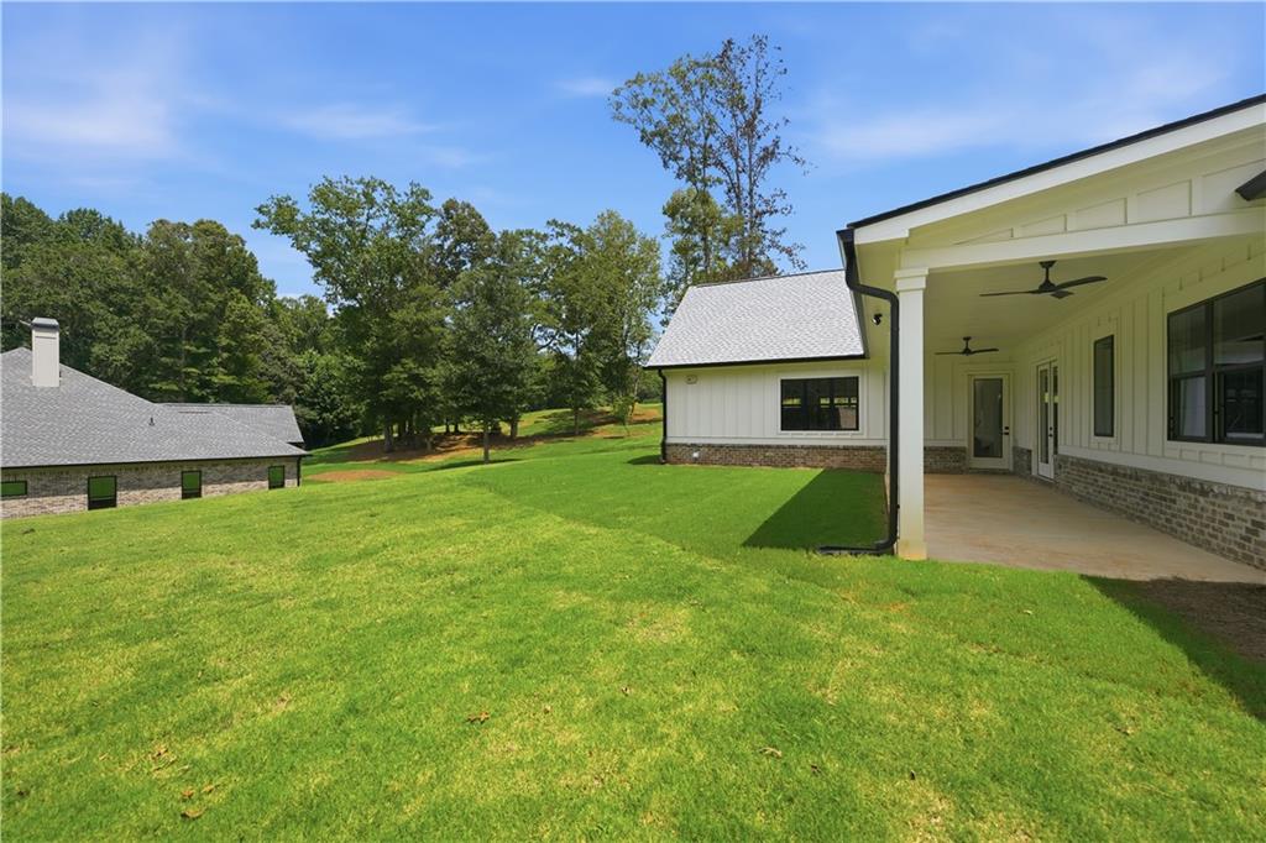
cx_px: 633
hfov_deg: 104.3
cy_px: 422
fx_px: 492
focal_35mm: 14
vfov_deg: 81.2
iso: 100
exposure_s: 1/750
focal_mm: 14
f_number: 4
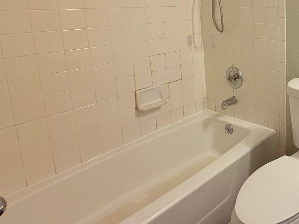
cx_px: 310
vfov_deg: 43.3
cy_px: 44
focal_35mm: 31
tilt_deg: -10.2
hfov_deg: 46.9
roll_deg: -0.2
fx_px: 268
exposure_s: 1/120
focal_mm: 2.22
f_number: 2.2
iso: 200
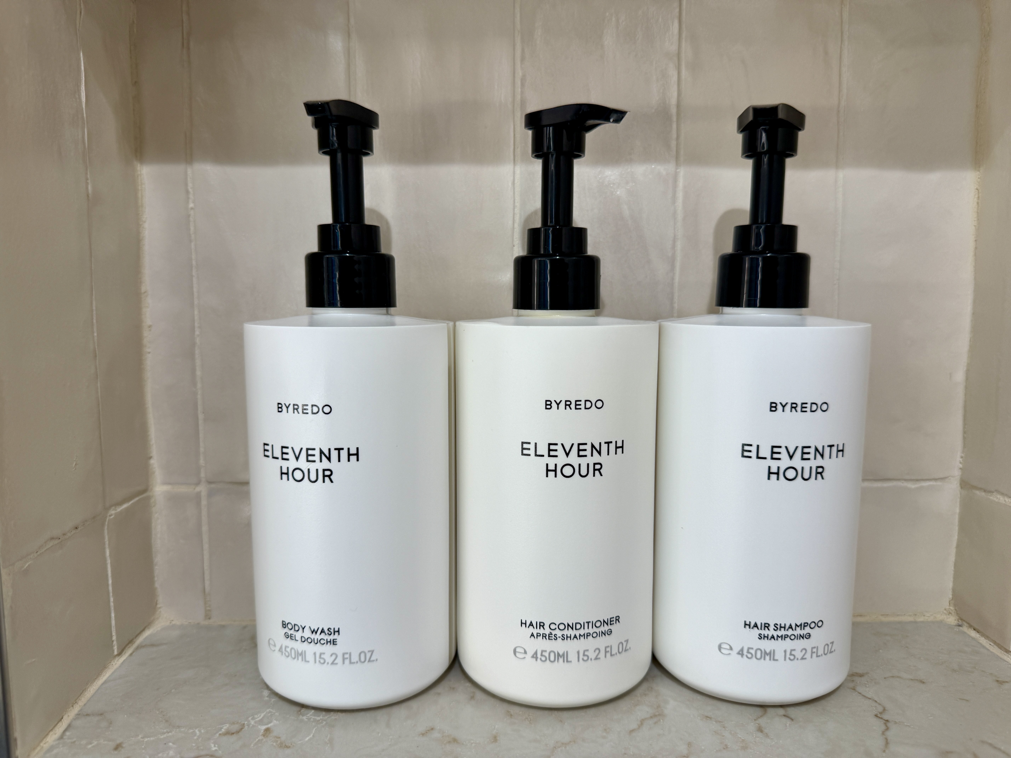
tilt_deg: -6.6
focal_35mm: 24
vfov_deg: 56.8
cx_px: 506
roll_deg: -0.1
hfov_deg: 71.6
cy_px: 379
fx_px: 701
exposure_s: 1/120
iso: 80
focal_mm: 6.76
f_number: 1.78
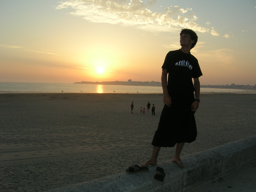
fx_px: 251
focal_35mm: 34
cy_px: 96
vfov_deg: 41.8
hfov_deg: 54.0
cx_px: 128
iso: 71
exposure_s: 1/246
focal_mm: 5.7
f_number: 4.9
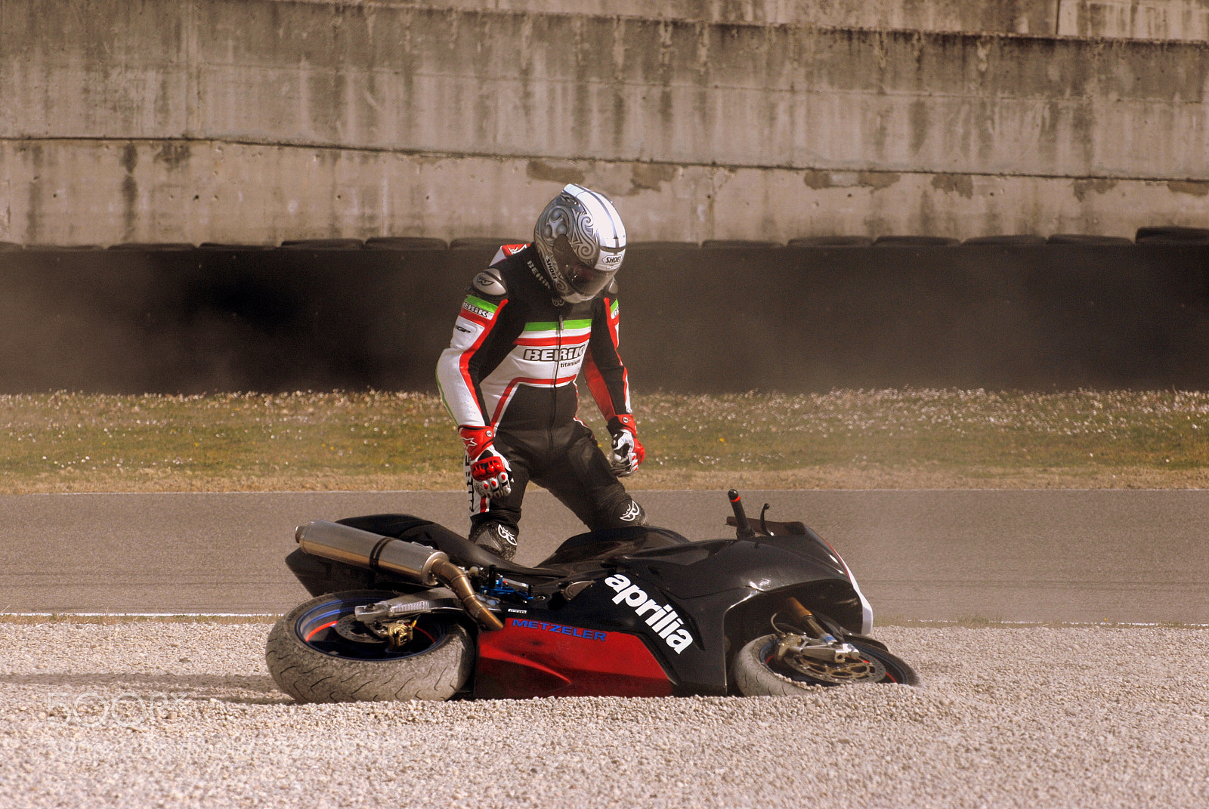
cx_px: 604
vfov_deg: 5.1
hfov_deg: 7.6
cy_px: 404
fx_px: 9078
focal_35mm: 270
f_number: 7.1
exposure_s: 1/2500
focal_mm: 180
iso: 125
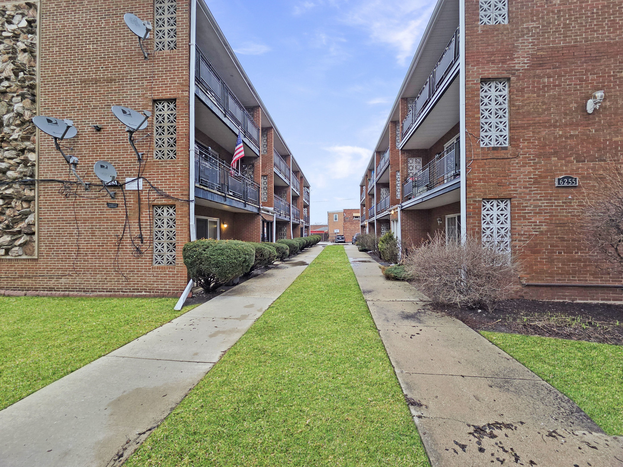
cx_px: 312
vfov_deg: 89.9
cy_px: 234
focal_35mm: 13
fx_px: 234
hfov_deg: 106.2
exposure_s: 1/158
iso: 50
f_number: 2.2
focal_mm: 2.2
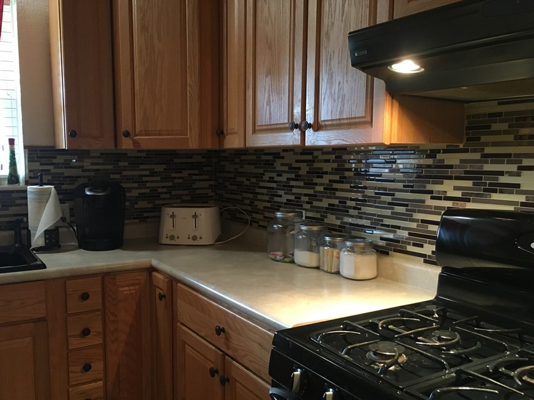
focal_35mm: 33
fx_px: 509
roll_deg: -0.7
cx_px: 234
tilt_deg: -7.0
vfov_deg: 42.9
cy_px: 222
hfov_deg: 55.2
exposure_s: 1/30
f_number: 2.2
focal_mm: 4.15
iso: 160
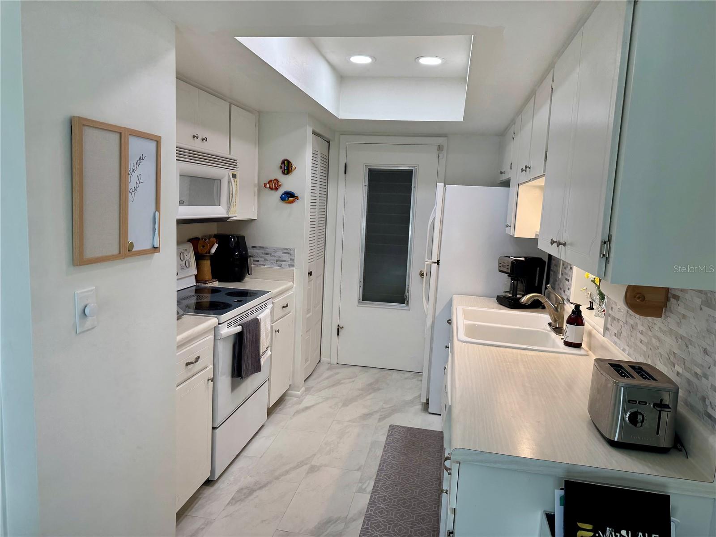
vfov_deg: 56.8
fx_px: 496
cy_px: 268
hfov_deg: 71.6
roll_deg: -3.4
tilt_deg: -7.6
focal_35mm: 24
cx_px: 358
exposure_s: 1/120
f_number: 1.78
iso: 50
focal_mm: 6.76
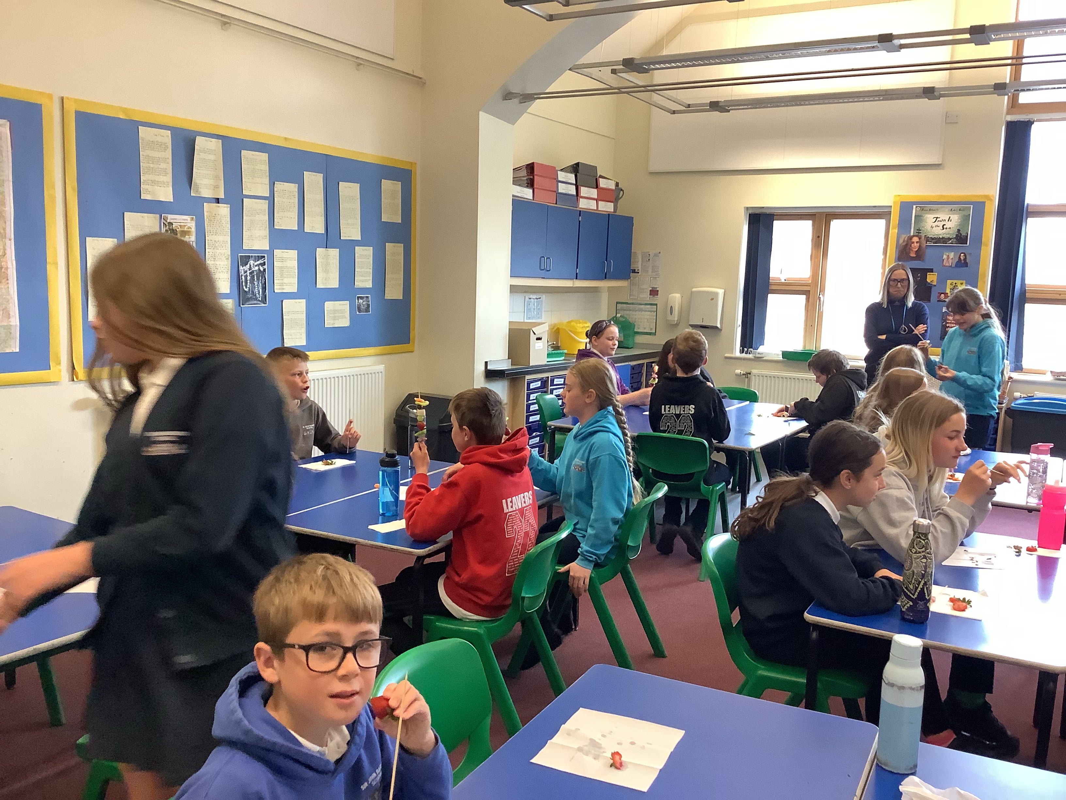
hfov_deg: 58.4
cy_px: 400
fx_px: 955
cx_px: 533
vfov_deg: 45.4
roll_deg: -1.7
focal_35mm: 31
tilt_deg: -9.2
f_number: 2.4
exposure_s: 1/60
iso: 200
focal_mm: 3.3
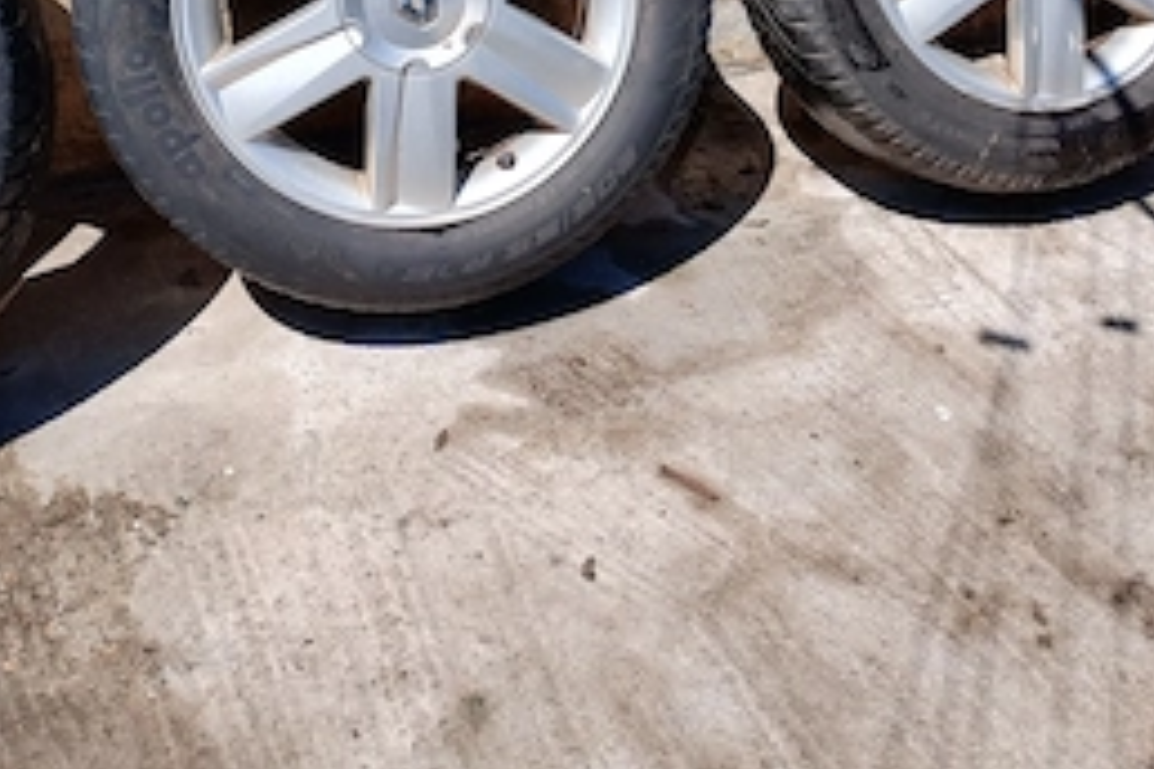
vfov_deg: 29.7
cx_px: 653
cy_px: -9
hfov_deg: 46.3
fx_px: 1346
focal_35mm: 42
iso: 100
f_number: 1.8
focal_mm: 6.24
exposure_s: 1/640
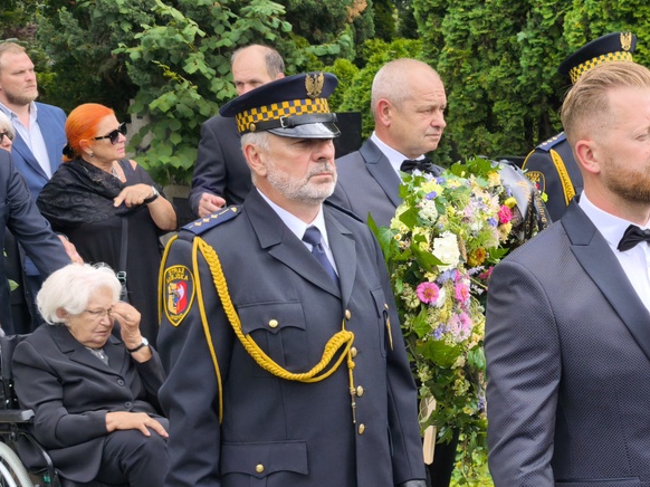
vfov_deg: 18.2
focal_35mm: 81
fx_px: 1520
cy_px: 316
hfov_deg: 23.8
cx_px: 513
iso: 50
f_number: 1.6
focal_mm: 6.57
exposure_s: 1/792
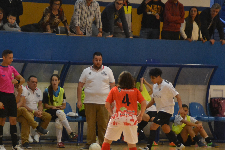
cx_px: 93
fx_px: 1742
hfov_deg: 7.4
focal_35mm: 279
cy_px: 99
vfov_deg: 4.9
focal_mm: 135
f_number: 6
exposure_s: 1/200
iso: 3200
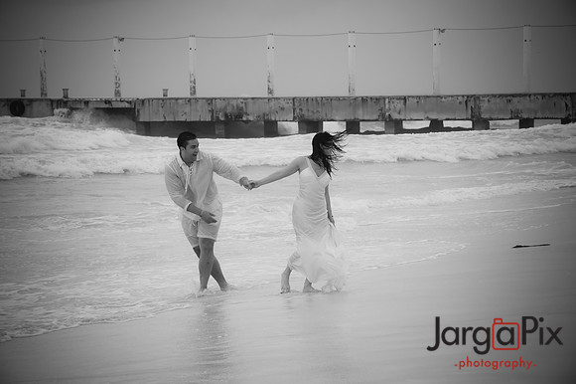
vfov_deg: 8.6
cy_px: 192
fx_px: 2558
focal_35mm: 160
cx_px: 288
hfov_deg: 12.8
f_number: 11
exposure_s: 1/250
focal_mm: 160
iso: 400
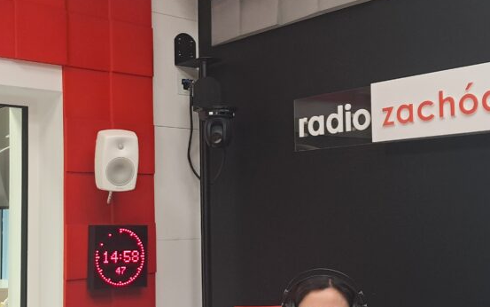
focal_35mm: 53
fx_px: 708
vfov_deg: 24.4
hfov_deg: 37.9
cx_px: 179
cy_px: 164
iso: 400
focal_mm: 4
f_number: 1.8
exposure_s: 1/50
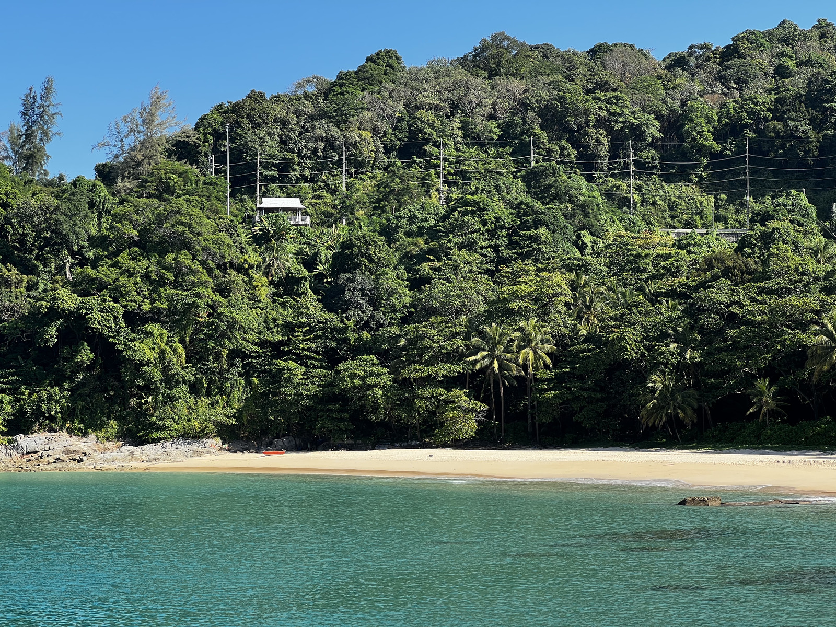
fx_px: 1860
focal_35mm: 77
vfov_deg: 19.1
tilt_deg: +3.4
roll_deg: +0.3
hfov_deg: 25.3
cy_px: 314
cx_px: 418
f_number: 2.8
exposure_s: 1/384
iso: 32
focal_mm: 9
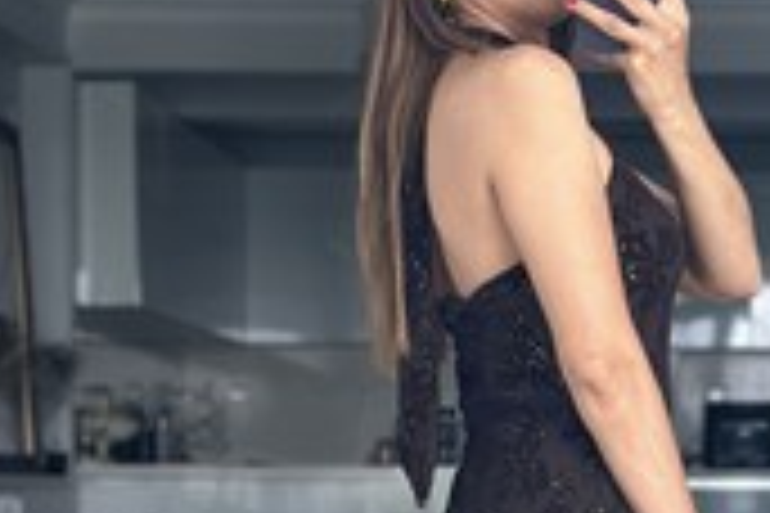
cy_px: 675
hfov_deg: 13.9
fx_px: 3165
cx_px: 459
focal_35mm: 148
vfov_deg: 9.1
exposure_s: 1/122
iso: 125
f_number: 1.78
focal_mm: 6.86
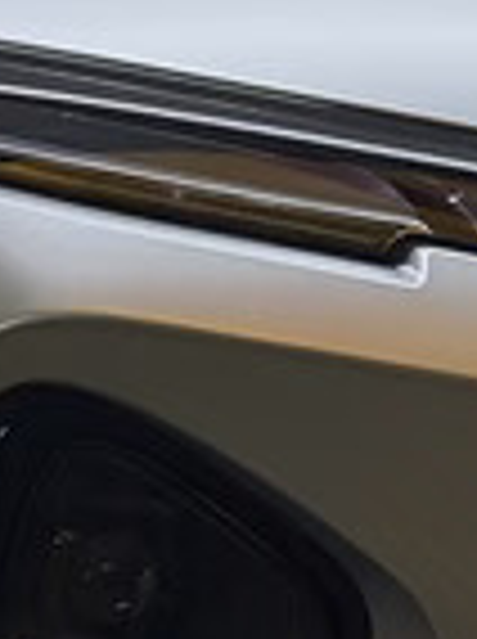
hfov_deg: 5.6
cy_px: 162
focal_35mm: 260
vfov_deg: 7.6
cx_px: -504
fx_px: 4791
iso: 160
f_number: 1.78
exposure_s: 1/100
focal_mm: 6.76
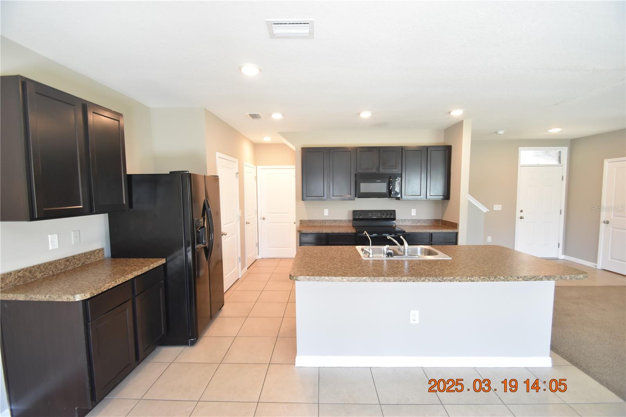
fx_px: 261
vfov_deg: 77.3
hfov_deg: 100.4
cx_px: 313
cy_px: 208
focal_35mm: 15
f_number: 3.5
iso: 800
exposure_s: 1/60
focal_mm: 10
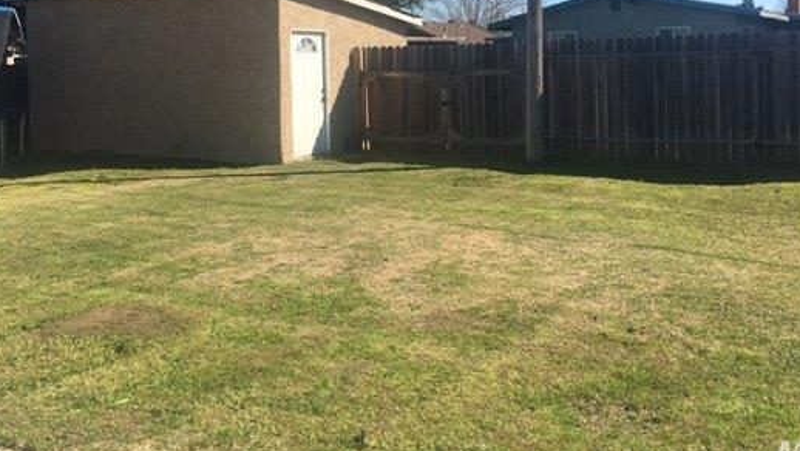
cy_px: 100
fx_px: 828
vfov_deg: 29.9
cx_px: 436
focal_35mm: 39
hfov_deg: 51.5
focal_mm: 4.15
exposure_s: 1/1350
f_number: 2.2
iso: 25
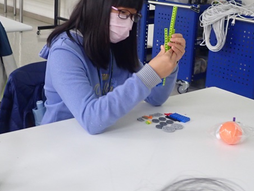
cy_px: 58
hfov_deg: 30.7
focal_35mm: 63
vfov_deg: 23.2
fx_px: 463
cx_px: 120
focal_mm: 6.86
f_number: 2.7
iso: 500
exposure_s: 1/40
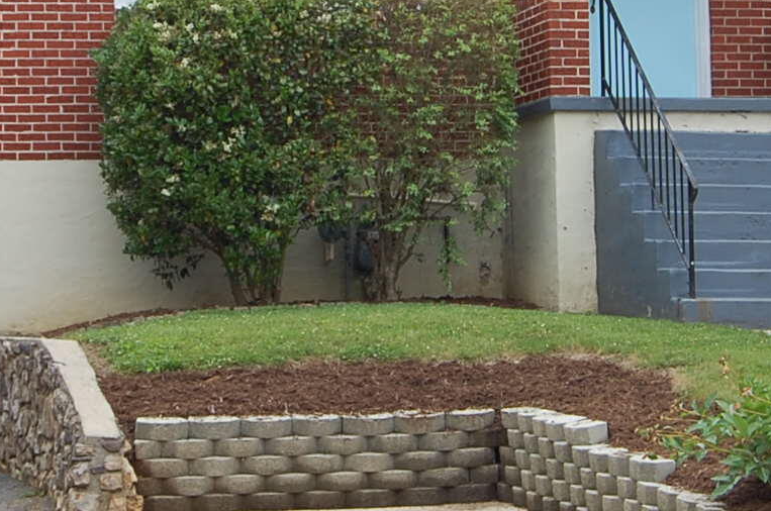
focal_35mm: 142
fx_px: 3036
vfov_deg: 9.6
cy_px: 95
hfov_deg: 14.5
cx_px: 371
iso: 200
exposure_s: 1/250
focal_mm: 32
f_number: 8
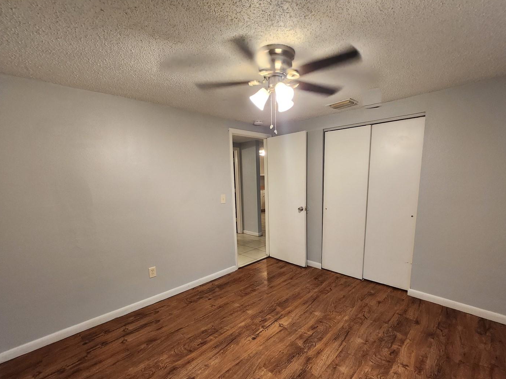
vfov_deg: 81.3
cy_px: 214
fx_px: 219
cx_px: 264
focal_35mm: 15
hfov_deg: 98.1
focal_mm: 1.74
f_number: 2.2
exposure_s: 1/60
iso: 320
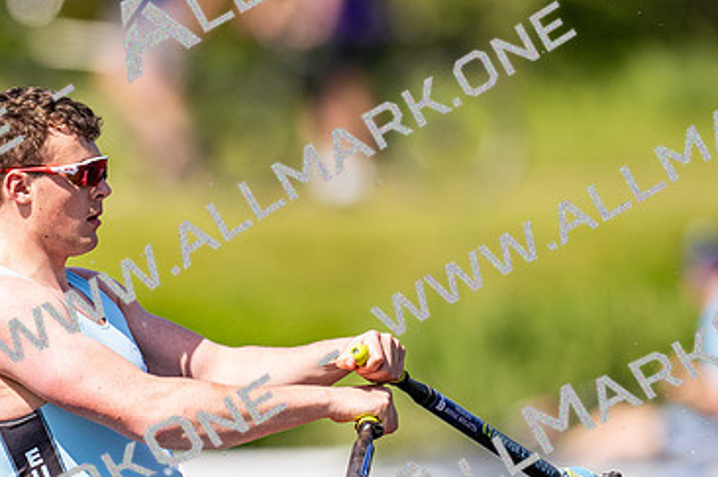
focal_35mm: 1427
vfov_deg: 1.0
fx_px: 28423
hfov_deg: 1.4
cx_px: 228
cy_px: 369
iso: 250
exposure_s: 1/2500
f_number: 4
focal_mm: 600
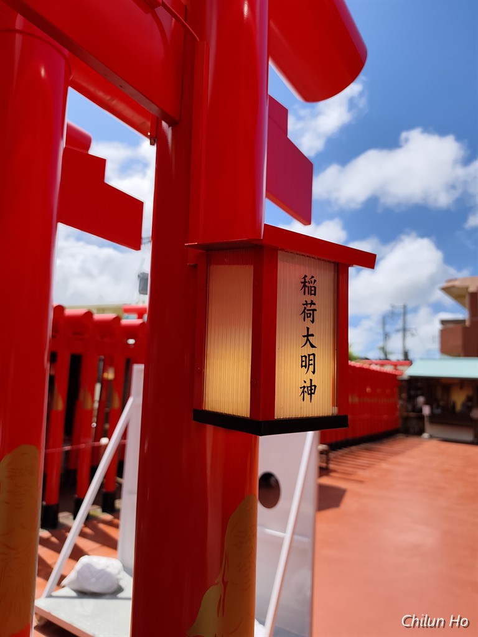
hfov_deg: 58.9
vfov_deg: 73.9
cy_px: 318
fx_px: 423
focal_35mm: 23
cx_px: 239
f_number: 1.7
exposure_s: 1/1421
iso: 50
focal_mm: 6.07
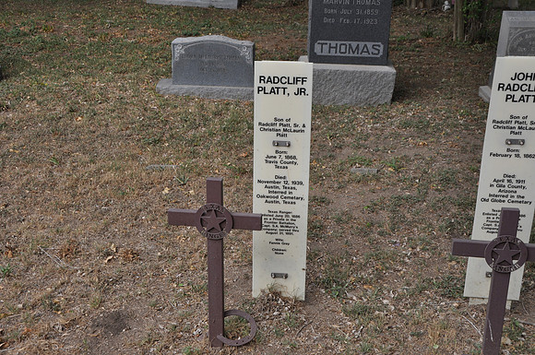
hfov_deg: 41.2
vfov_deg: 28.0
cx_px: 268
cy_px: 178
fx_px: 712
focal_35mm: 48
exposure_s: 1/200
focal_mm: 32
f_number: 7.1
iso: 200
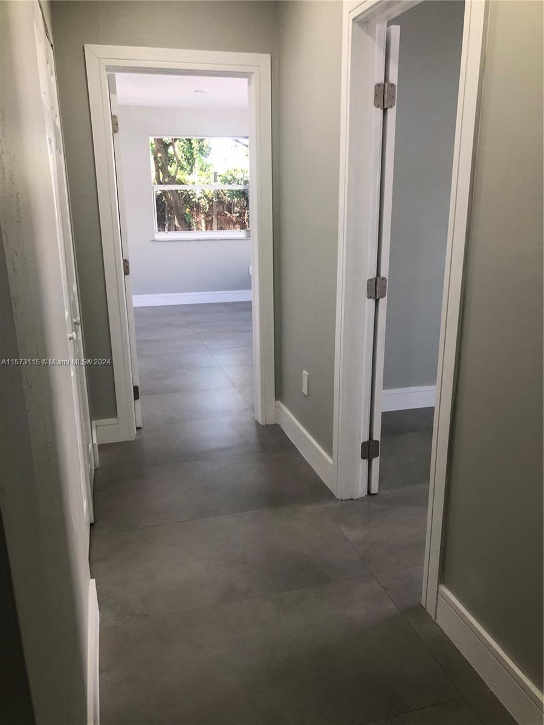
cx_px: 272
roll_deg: -0.1
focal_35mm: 28
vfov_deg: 63.4
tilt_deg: -15.8
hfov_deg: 49.7
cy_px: 362
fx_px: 587
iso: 25
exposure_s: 1/30
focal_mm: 4
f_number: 1.8
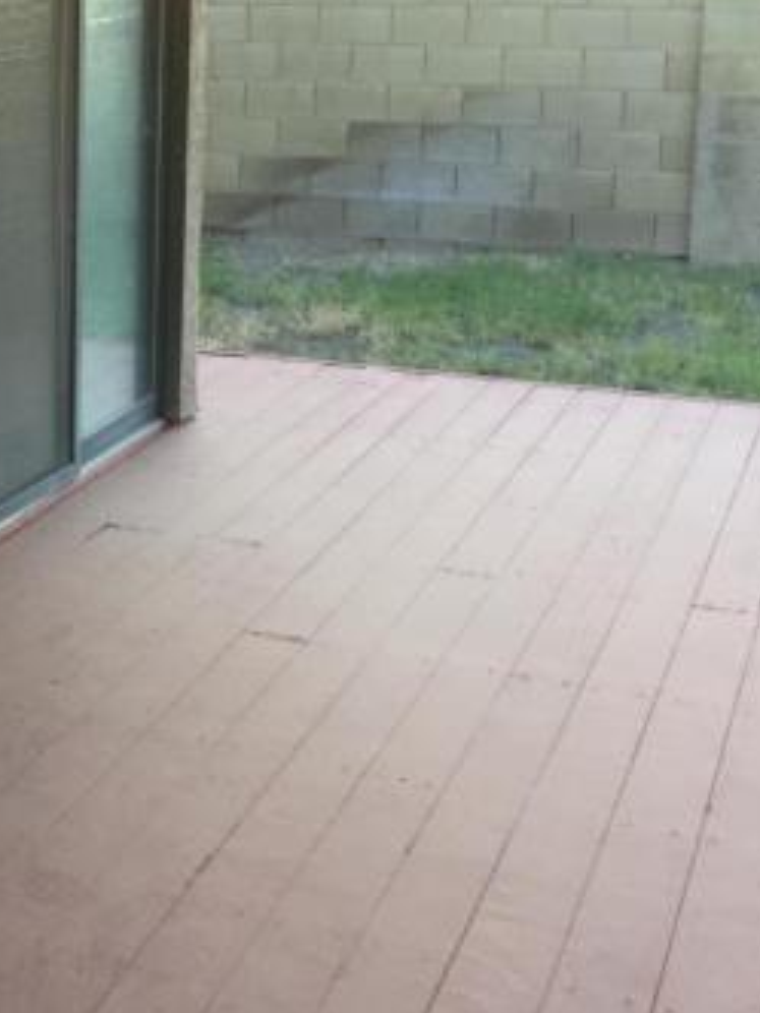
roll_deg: -0.2
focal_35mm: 67
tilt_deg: -10.2
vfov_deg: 28.6
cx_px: -98
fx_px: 1961
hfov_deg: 20.8
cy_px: 287
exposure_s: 1/60
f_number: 2.2
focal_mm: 4.15
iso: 40
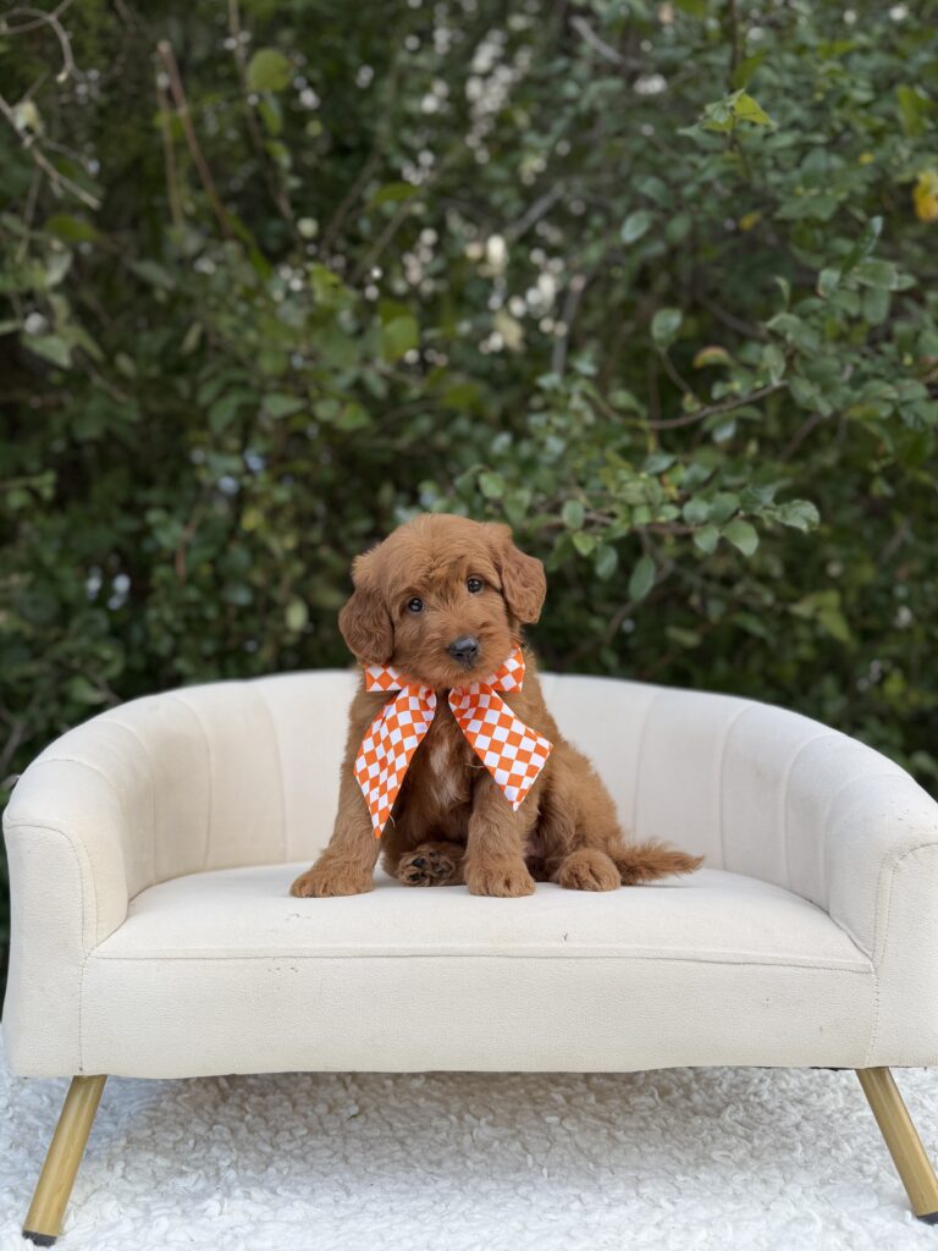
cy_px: 626
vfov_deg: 71.6
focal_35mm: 24
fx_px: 867
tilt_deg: +11.7
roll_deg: +0.7
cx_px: 469
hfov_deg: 56.8
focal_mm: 6.76
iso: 80
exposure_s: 1/683
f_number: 1.78
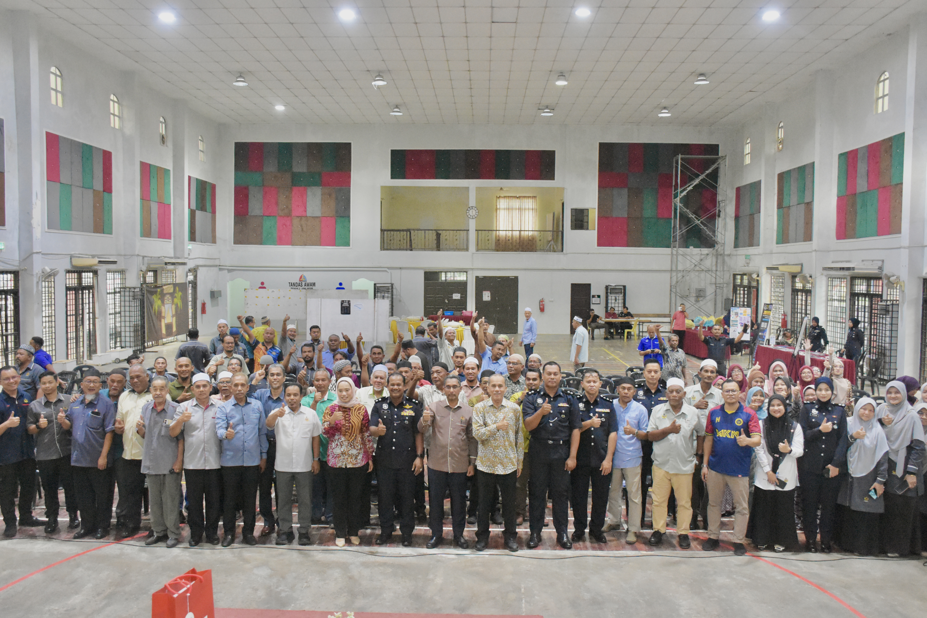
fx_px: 850
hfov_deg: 57.2
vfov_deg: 40.0
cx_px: 464
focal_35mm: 33
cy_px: 309
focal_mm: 22
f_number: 5.6
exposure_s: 1/250
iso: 6400
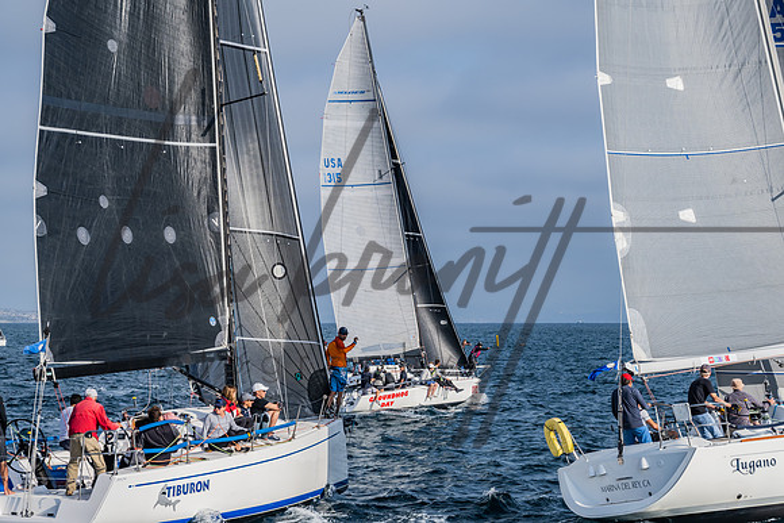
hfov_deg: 23.6
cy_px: 261
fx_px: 1874
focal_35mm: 86
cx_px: 403
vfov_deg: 15.9
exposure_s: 1/1250
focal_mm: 82
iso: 400
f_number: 9
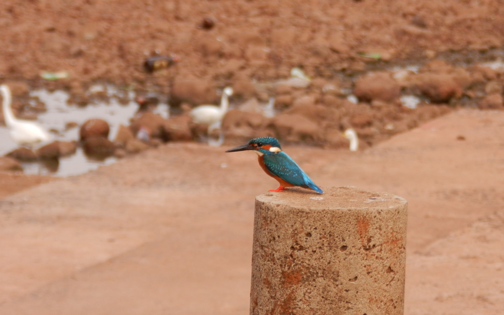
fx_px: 5591
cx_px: 276
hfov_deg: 5.2
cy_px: 167
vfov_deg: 3.2
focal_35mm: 407
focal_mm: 60.5
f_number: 5.5
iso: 160
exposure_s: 1/125
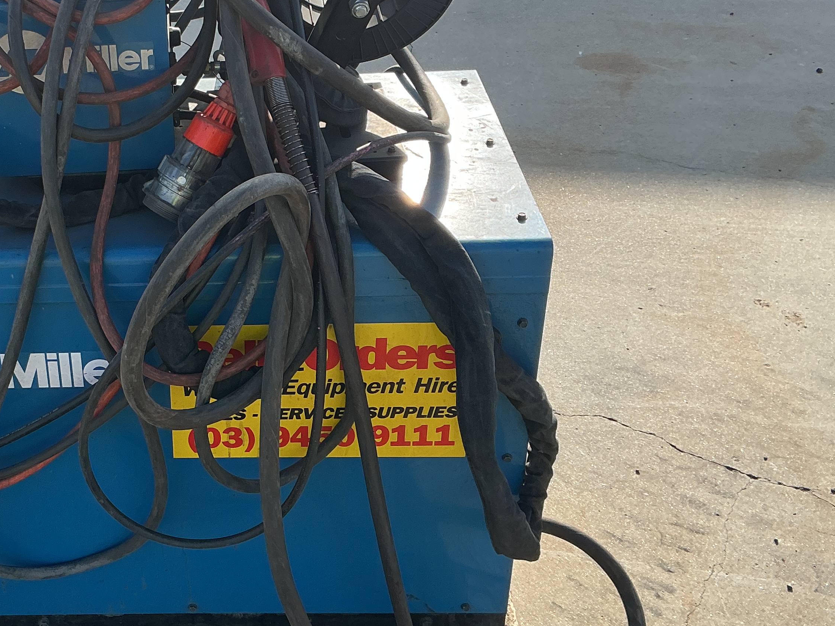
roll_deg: +1.4
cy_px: 281
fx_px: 1254
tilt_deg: -29.6
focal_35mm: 52
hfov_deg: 35.8
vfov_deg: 28.0
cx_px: 182
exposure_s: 1/816
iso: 25
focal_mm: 3
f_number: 1.8
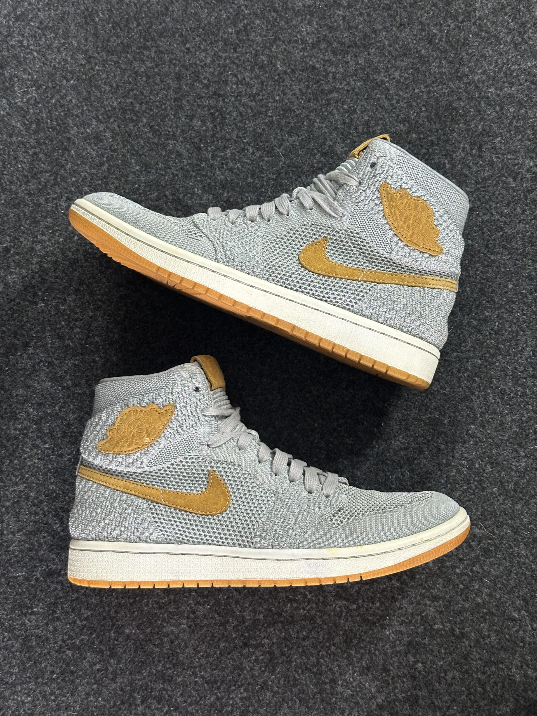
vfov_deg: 39.7
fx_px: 993
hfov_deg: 30.3
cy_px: 358
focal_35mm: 48
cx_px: 268
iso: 250
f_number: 1.78
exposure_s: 1/50
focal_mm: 6.86
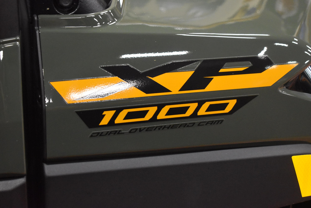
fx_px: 622
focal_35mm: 72
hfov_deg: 28.1
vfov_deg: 19.0
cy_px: 104
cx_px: 156
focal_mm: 48
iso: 5000
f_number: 5.3
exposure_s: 1/125
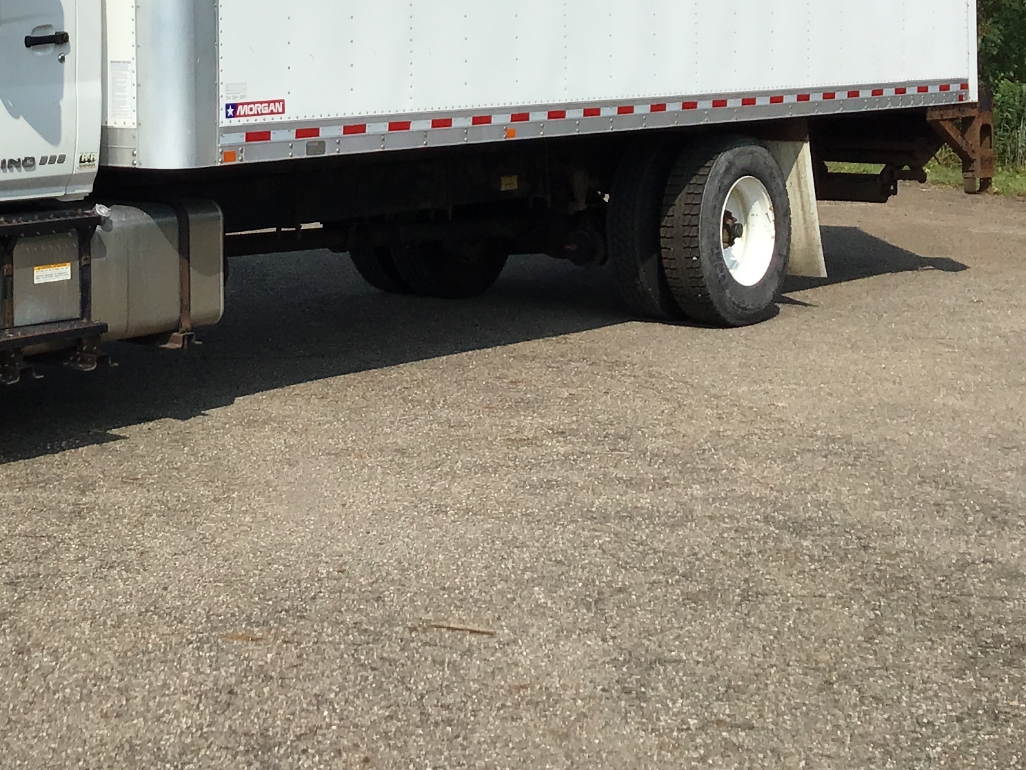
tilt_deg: +2.4
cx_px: 153
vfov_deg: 20.8
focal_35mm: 68
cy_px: -25
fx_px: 2015
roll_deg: +1.5
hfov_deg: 27.8
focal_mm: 3.3
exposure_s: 1/2551
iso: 25
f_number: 2.4
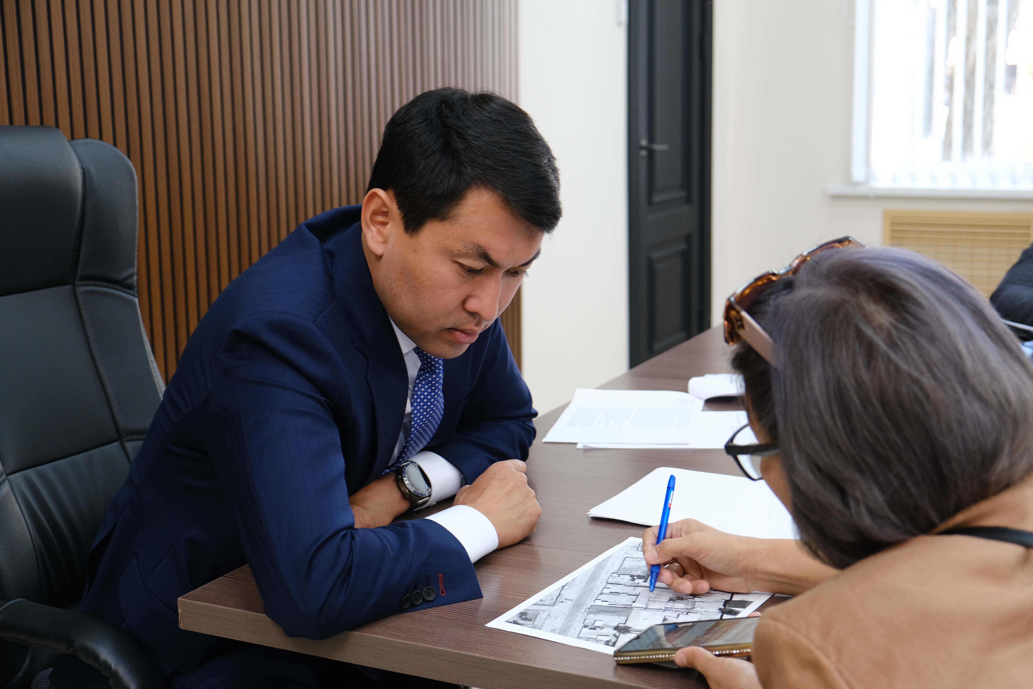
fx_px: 1349
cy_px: 344
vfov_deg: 28.6
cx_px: 516
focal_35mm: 47
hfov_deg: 41.9
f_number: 4
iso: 1000
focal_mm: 31.5
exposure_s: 1/100
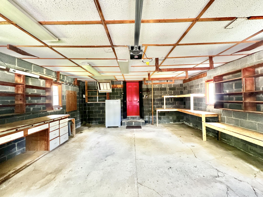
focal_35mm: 13
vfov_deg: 89.9
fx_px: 99
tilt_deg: +0.1
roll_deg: +1.0
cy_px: 98
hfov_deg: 106.2
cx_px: 132
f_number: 1.8
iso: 500
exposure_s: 1/60
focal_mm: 1.57
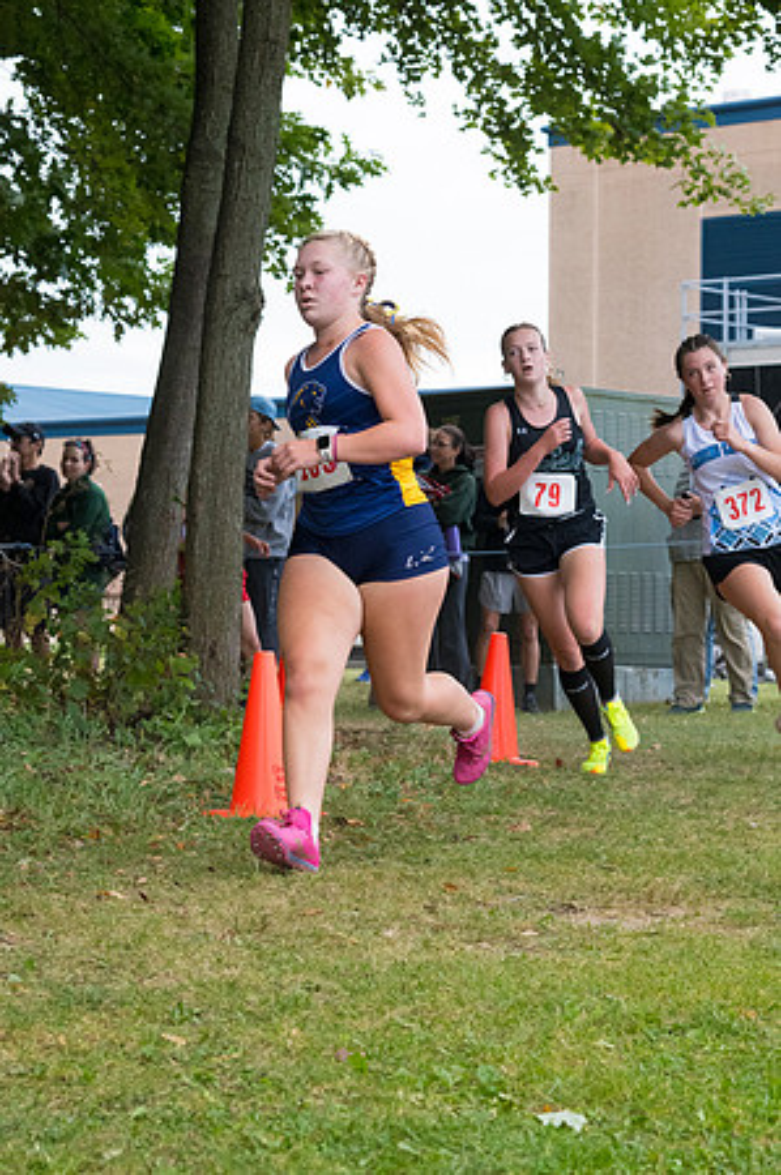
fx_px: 3033
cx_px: 390
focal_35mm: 93
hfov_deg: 14.7
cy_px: 588
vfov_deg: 21.9
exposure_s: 1/1250
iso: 2000
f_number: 5.6
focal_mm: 62
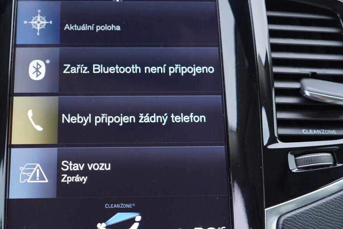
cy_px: 131
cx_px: 142
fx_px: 553
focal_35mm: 58
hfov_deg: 34.4
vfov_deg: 23.4
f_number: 2.8
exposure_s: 1/40
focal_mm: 24
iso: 200
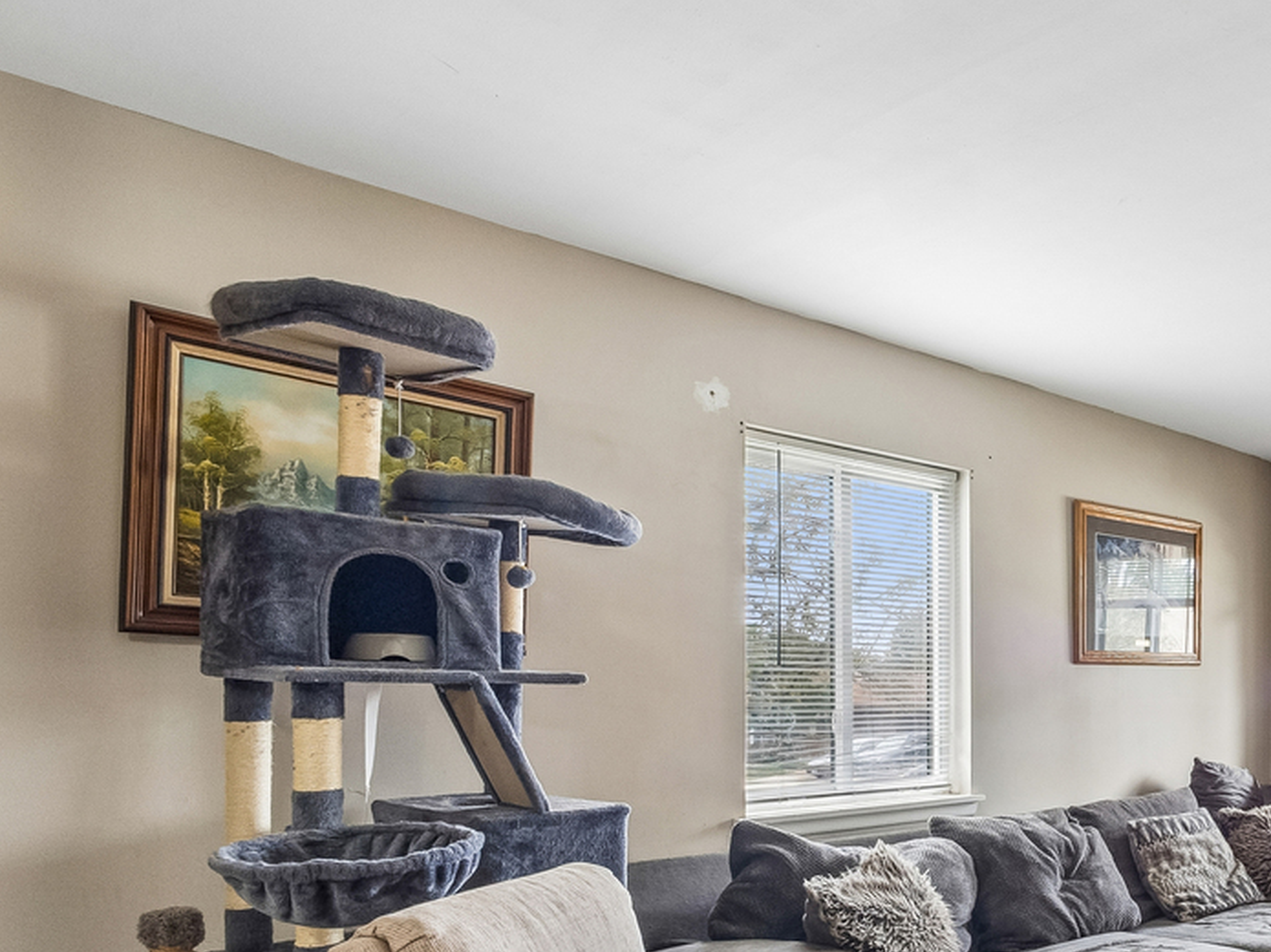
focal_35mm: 29
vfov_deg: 46.3
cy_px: 727
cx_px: 1187
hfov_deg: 52.6
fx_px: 1065
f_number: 8
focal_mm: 7
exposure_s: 1/13
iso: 400
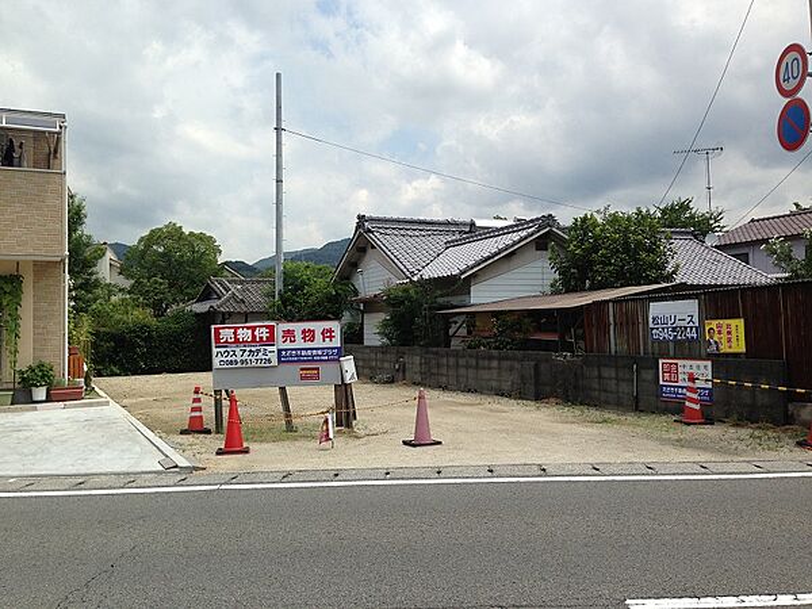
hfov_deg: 55.4
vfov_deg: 42.9
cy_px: 304
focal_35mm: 33
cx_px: 406
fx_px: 774
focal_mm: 4.13
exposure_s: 1/1595
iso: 50
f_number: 2.4
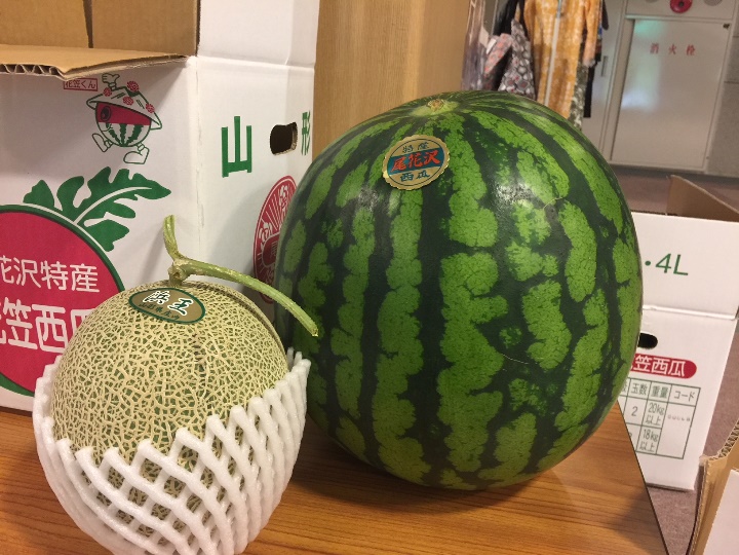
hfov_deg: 61.7
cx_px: 370
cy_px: 278
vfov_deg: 48.2
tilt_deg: -16.8
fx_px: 619
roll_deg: -5.0
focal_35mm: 29
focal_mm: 4.15
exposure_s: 1/17
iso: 80
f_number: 2.2
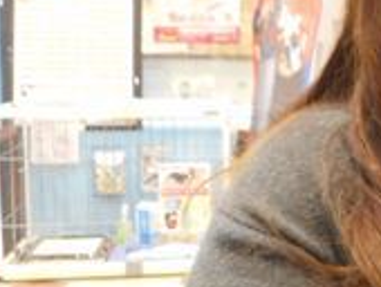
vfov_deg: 16.8
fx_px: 970
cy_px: 159
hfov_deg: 20.1
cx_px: 511
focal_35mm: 88
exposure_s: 1/15
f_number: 3.7
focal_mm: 4.5
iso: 400
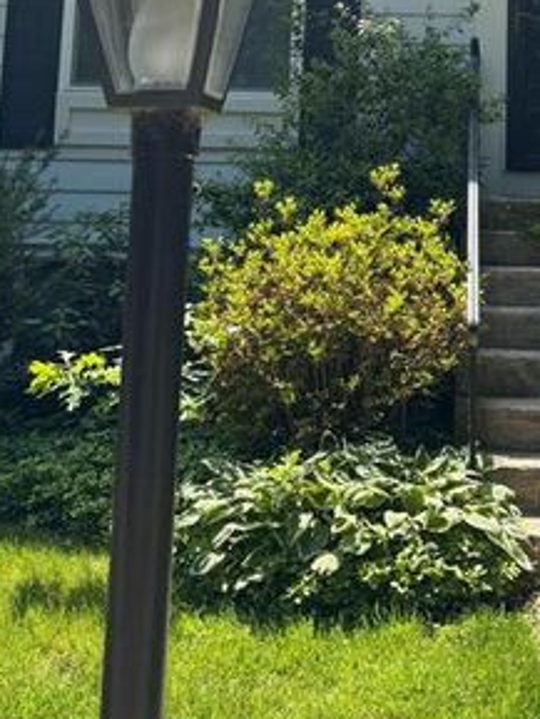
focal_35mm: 60
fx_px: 1247
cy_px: 63
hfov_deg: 23.8
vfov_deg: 30.6
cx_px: 475
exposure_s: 1/1205
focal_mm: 5.96
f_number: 1.6
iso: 50
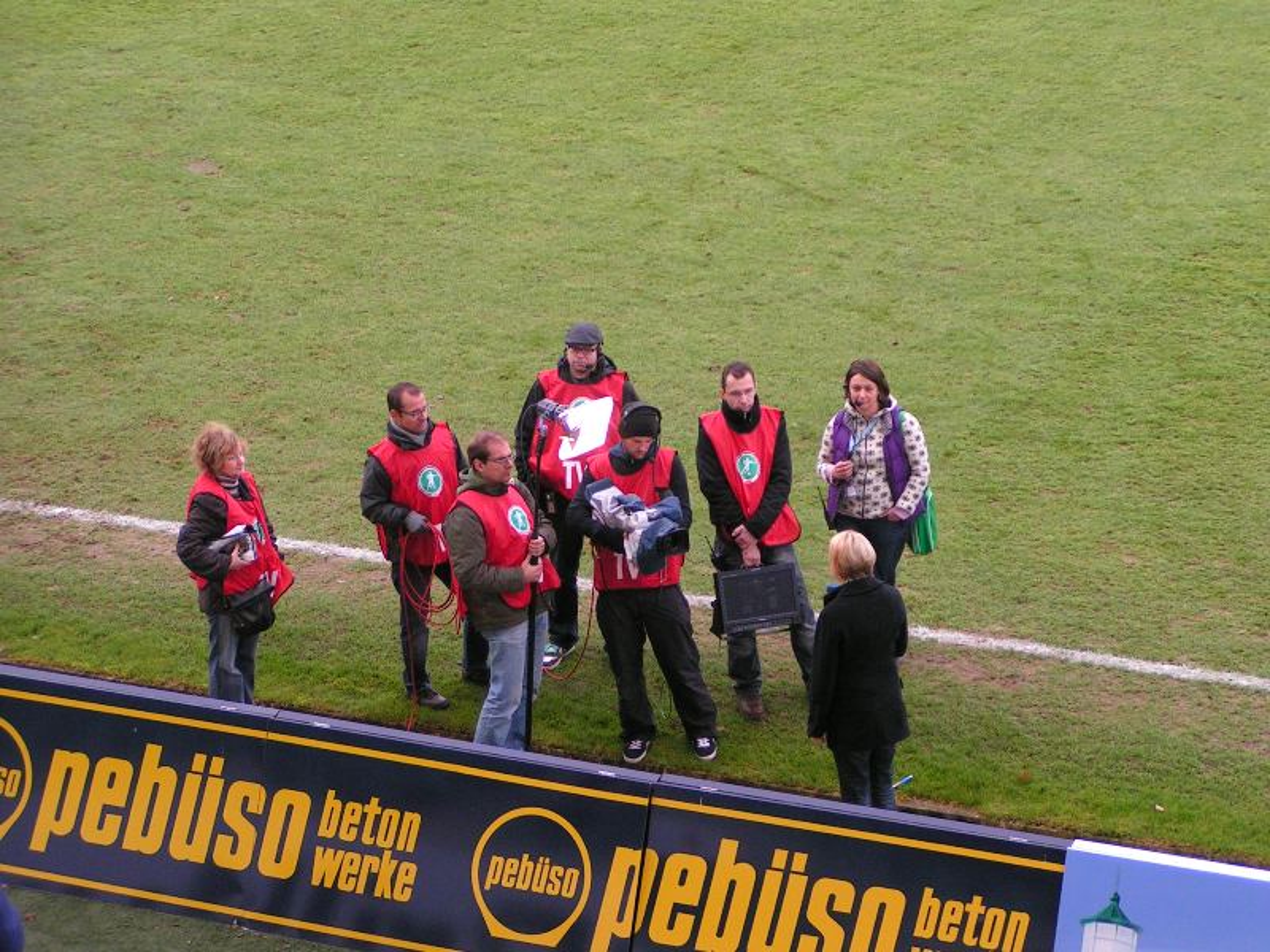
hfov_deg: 14.5
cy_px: 476
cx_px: 635
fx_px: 4990
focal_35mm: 136
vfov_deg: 10.9
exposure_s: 1/200
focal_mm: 20.9
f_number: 3.5
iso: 160
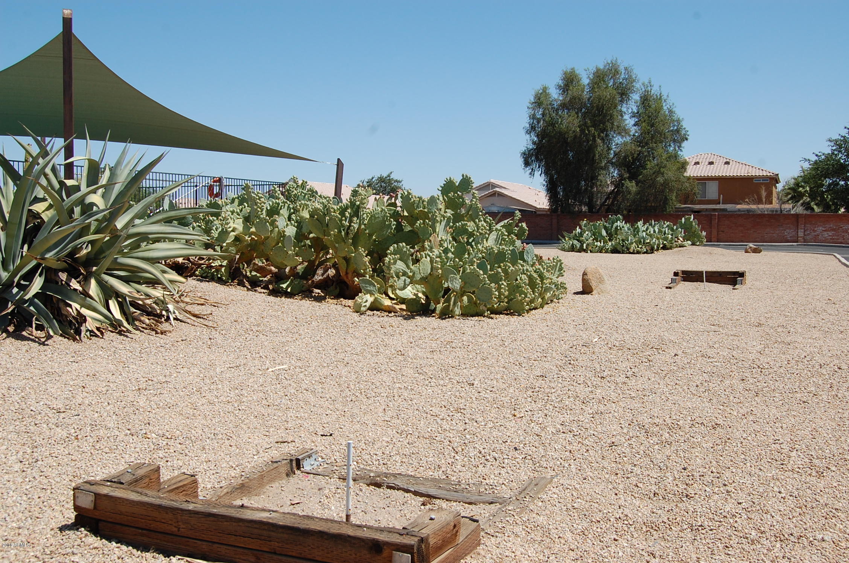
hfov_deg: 53.2
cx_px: 424
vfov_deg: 36.7
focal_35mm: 36
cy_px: 282
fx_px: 848
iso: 200
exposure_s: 1/320
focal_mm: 24
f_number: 9
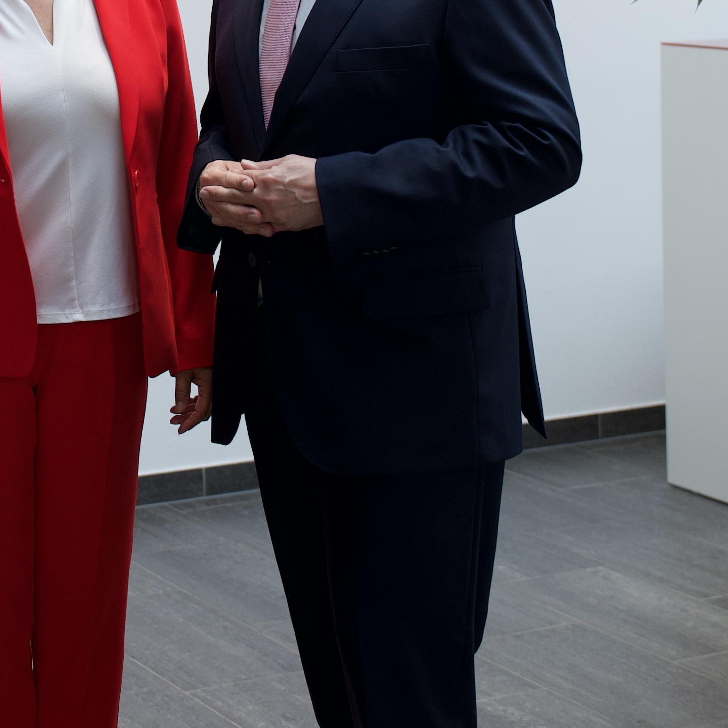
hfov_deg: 17.1
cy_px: -13
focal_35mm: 100
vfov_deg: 17.0
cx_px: 28
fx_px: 2379
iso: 320
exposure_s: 1/160
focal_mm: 31
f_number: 2.8
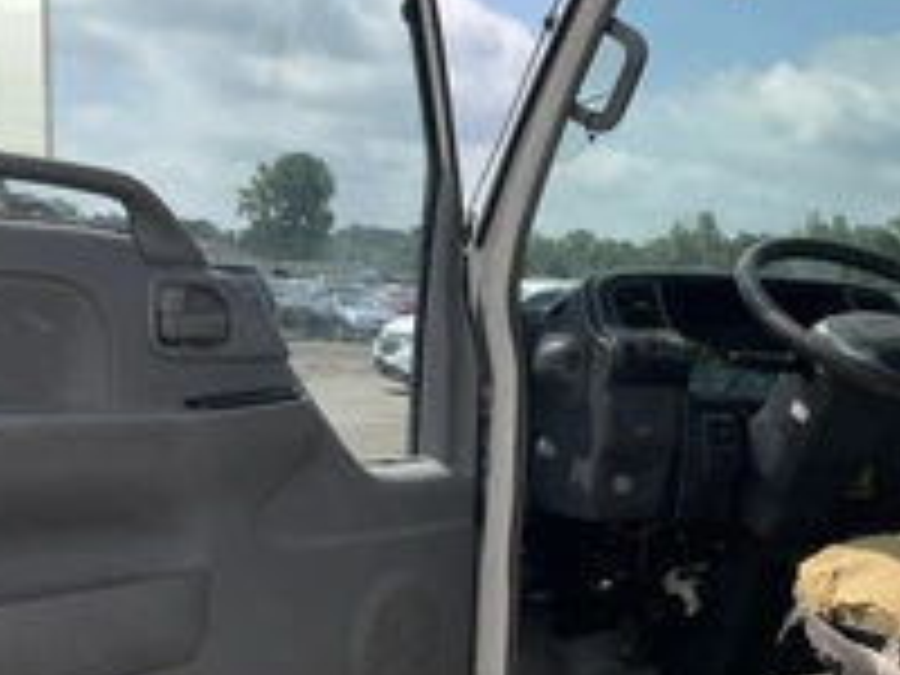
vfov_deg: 25.2
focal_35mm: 58
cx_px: 508
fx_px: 1508
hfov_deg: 33.2
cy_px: 364
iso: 25
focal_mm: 3
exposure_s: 1/2427
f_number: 1.8
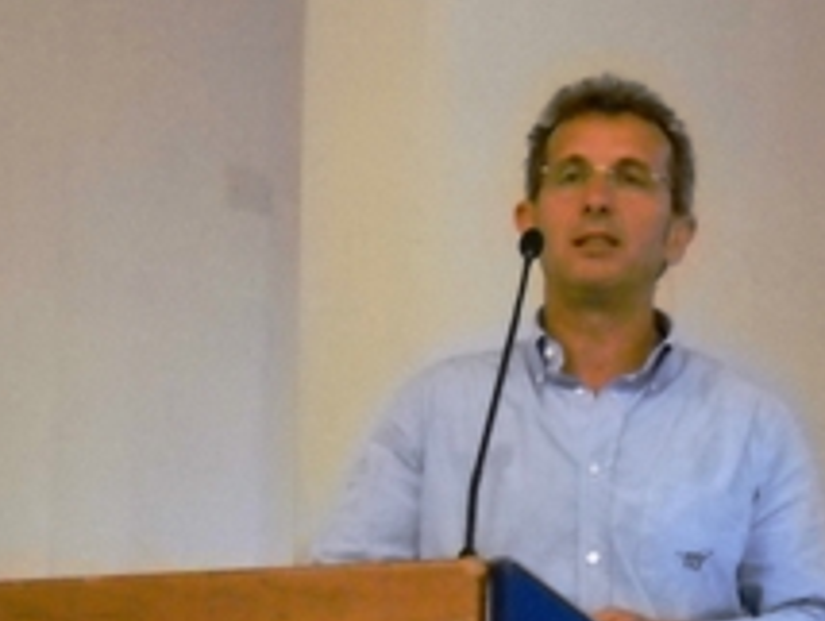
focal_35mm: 117
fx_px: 2792
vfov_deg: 12.7
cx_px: 563
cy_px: 420
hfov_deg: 16.8
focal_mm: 9.24
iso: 800
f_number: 3.6
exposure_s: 1/15
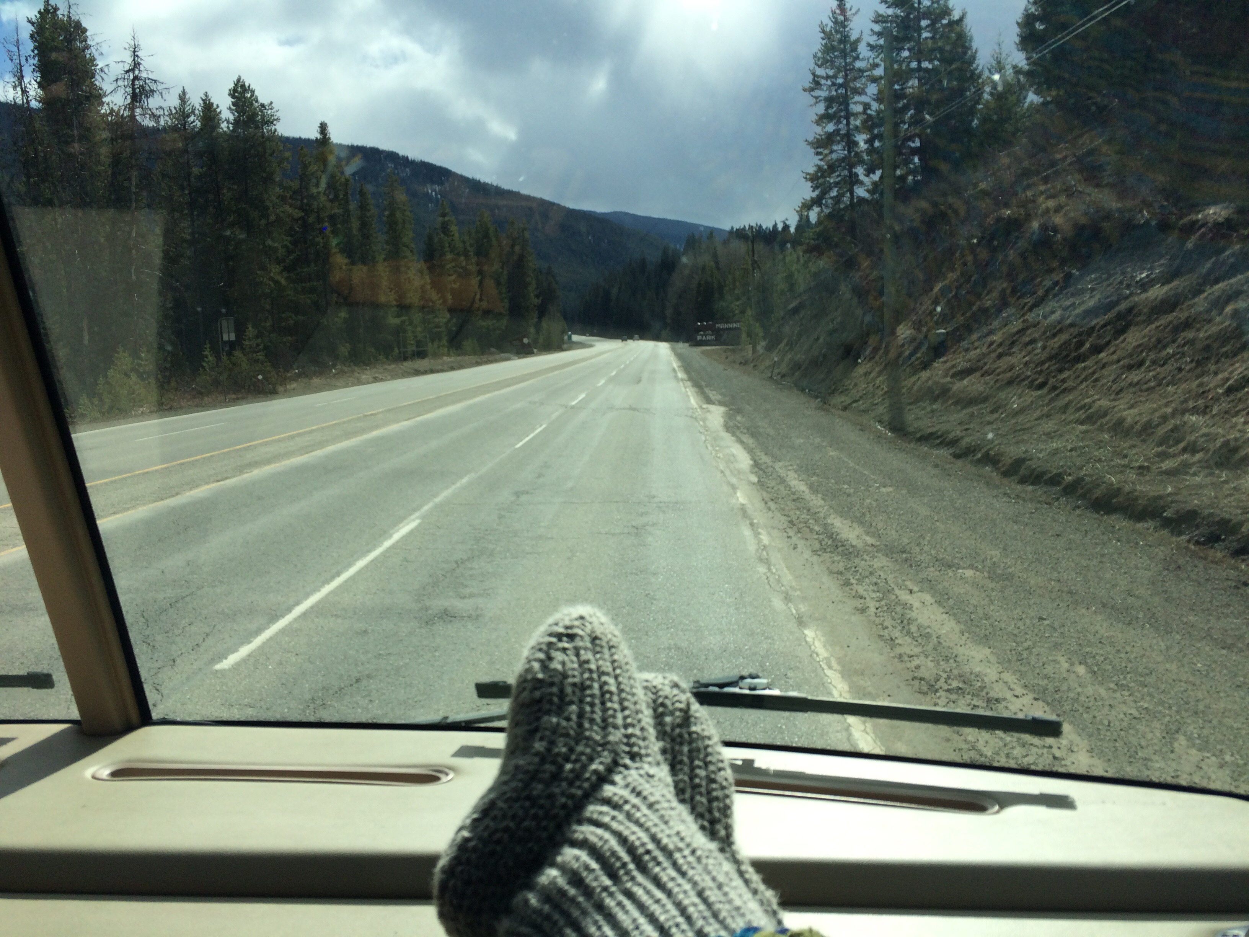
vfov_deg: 48.2
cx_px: 624
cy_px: 468
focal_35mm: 29
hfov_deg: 61.7
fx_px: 1046
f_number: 2.2
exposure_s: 1/2415
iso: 32
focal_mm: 4.15
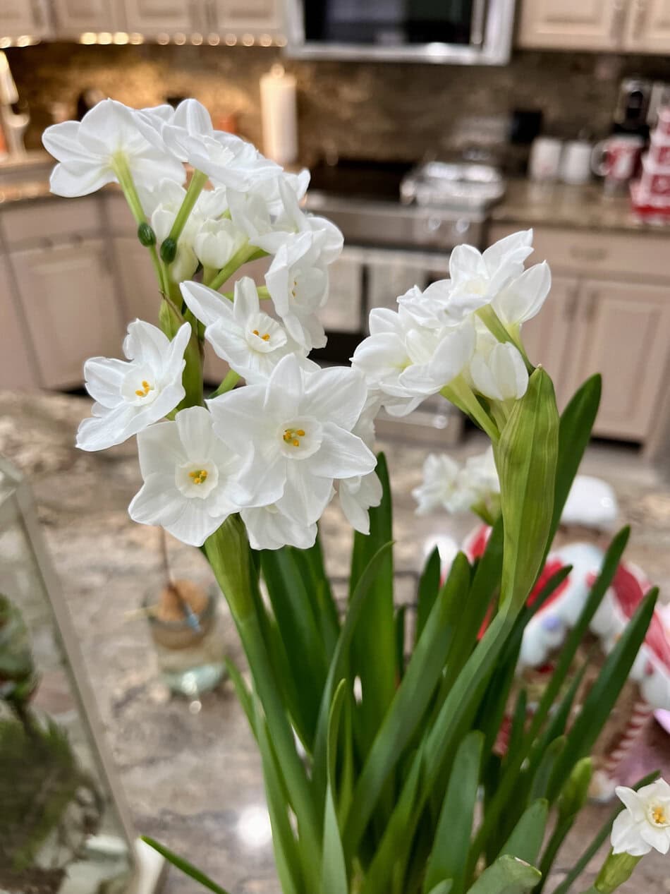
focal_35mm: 26
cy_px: 447
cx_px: 335
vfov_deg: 67.3
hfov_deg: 53.1
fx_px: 671
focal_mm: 5.1
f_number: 1.6
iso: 100
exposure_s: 1/120
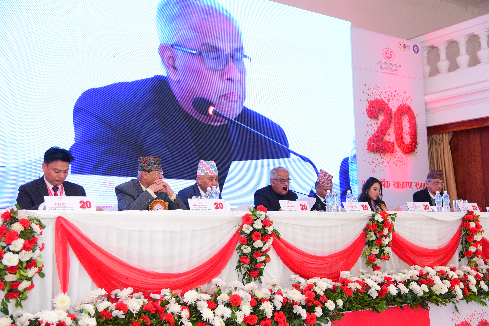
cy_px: 162
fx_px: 638
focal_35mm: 47
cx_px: 247
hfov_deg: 41.9
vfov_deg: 28.6
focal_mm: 46
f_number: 4
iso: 1250
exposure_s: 1/160
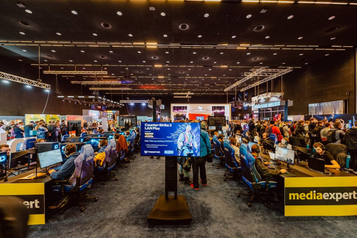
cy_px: 119
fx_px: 139
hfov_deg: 104.3
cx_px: 178
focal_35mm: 14
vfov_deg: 81.2
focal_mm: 14
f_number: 2.8
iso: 2000
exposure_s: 1/50
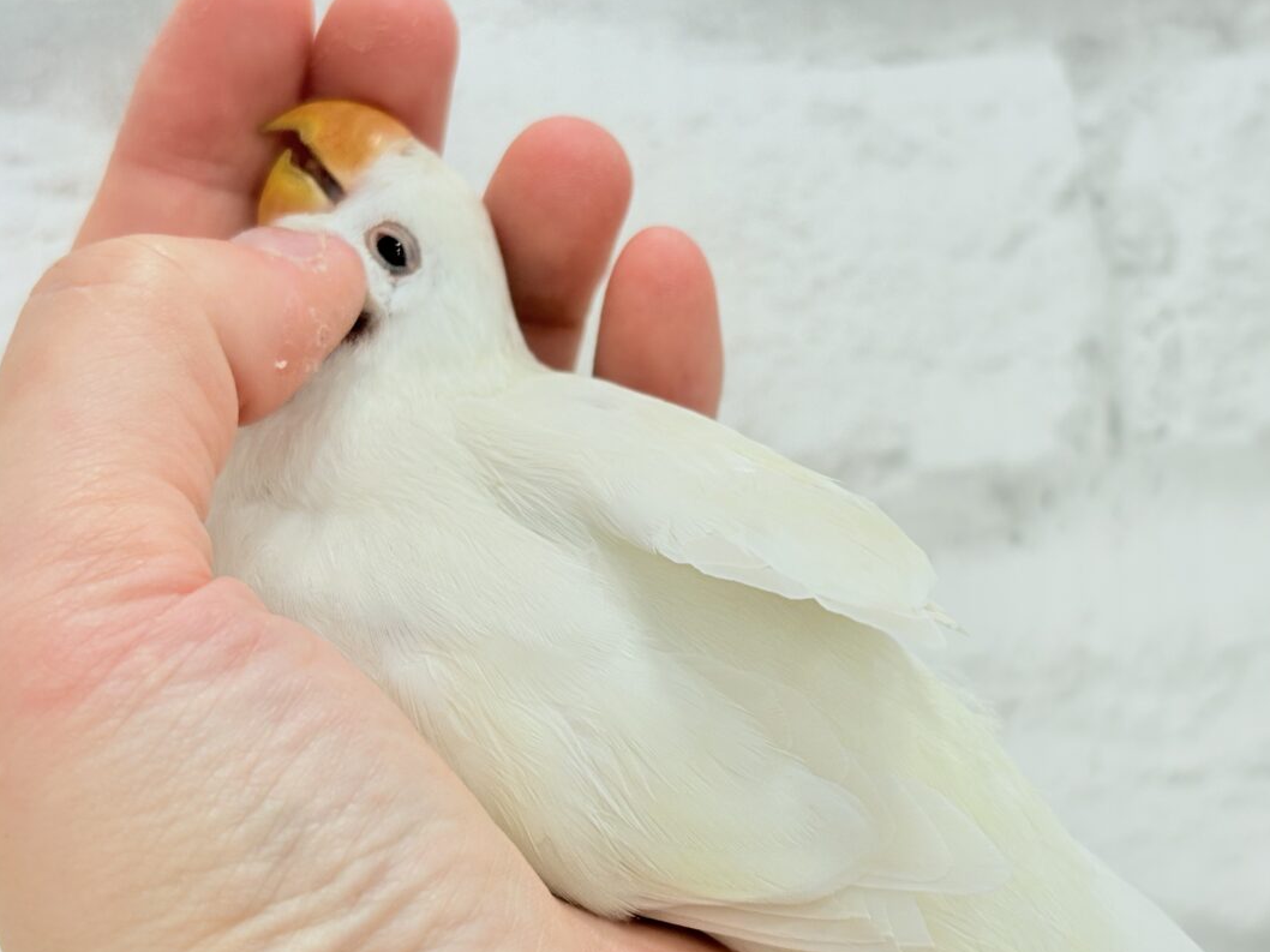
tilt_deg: -10.5
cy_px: 509
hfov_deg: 32.7
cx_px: 715
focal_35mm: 59
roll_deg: +3.3
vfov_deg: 24.8
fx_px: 2164
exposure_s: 1/100
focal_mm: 5.96
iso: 64
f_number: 1.6
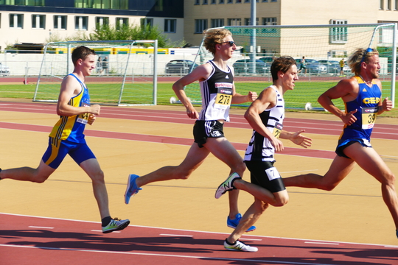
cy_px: 132
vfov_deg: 11.2
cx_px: 199
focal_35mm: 122
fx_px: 1349
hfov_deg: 16.8
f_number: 3.9
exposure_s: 1/1000
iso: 125
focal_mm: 44.41
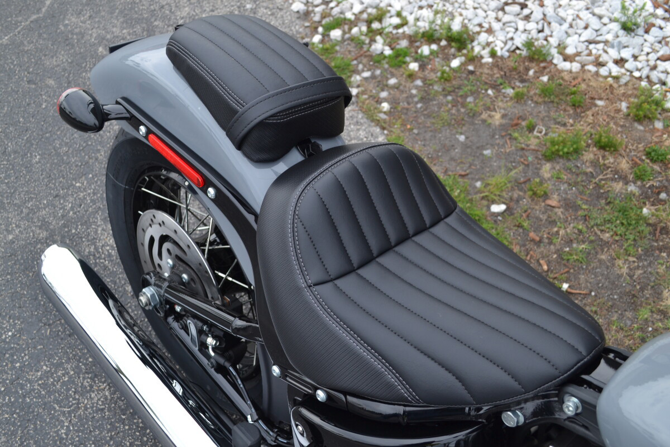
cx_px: 335
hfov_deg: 53.1
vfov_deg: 36.9
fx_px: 670
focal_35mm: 36
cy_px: 224
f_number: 5.6
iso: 160
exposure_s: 1/125
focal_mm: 24
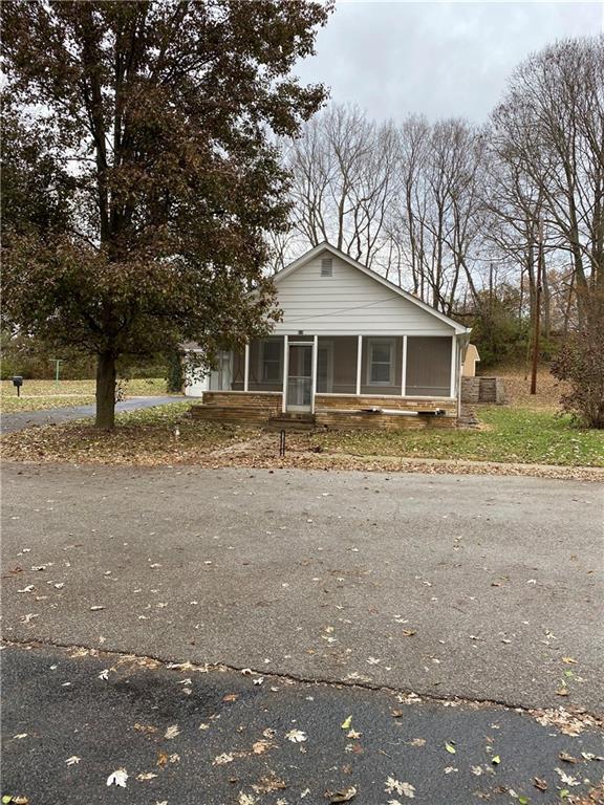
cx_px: 302
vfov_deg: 67.3
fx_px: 605
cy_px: 402
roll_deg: -1.8
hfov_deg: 53.1
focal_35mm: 26
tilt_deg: -0.3
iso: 32
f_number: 1.8
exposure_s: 1/315
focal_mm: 4.25
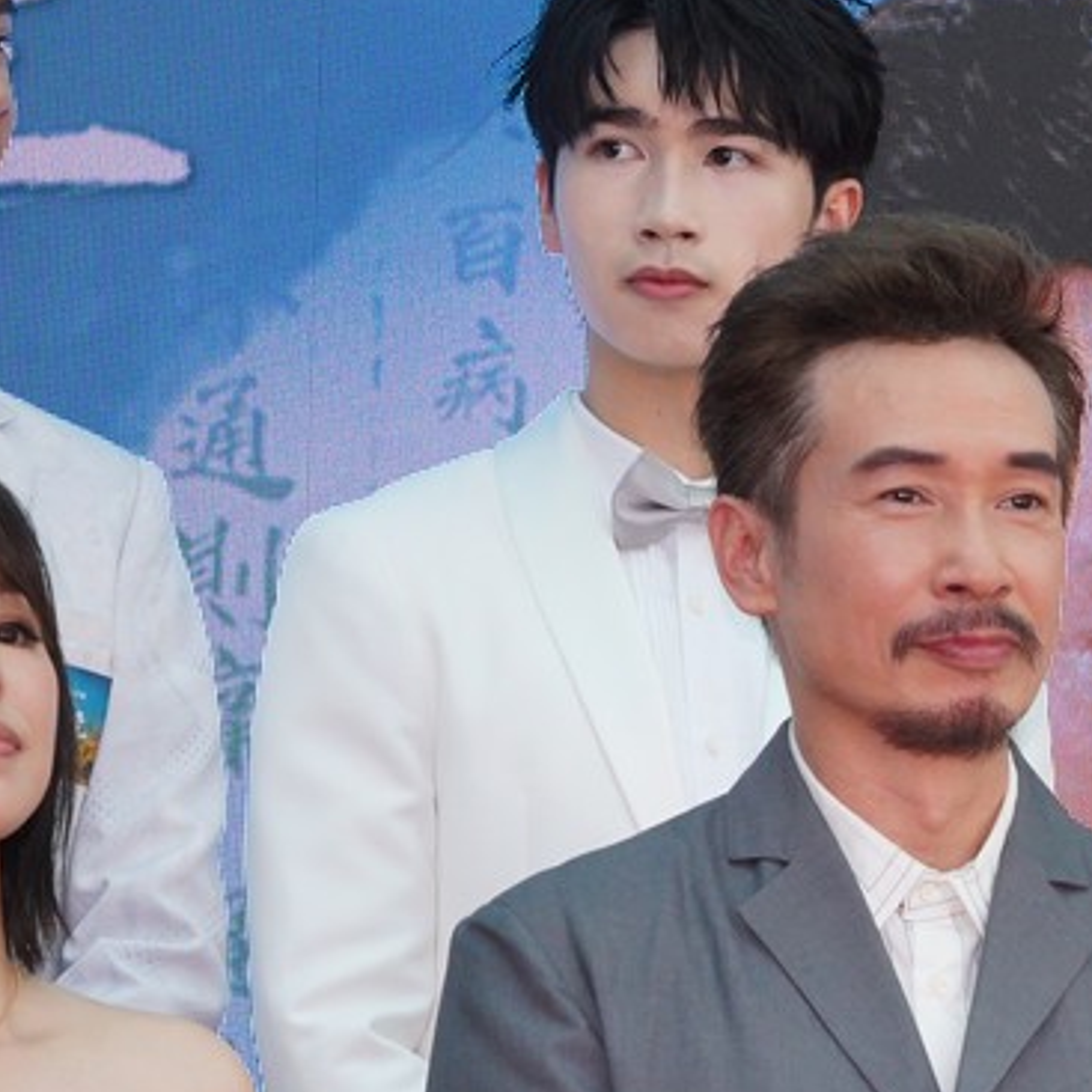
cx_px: 1779
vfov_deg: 7.1
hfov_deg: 7.0
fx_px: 8816
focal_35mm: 247
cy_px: 1107
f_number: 8
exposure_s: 1/250
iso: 1600
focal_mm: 89
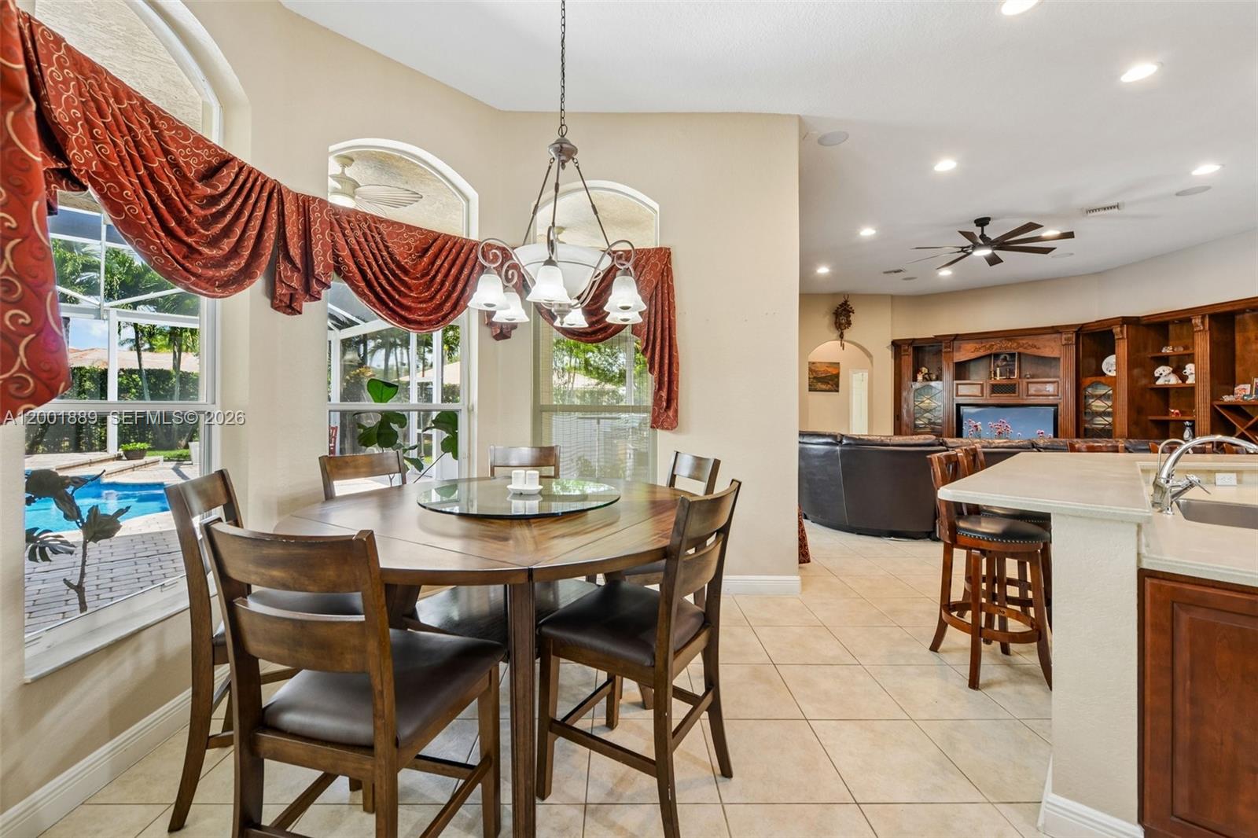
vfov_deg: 81.2
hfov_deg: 104.3
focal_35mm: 14
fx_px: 489
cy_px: 419
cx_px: 629
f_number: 9
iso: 200
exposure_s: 1/6
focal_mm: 14
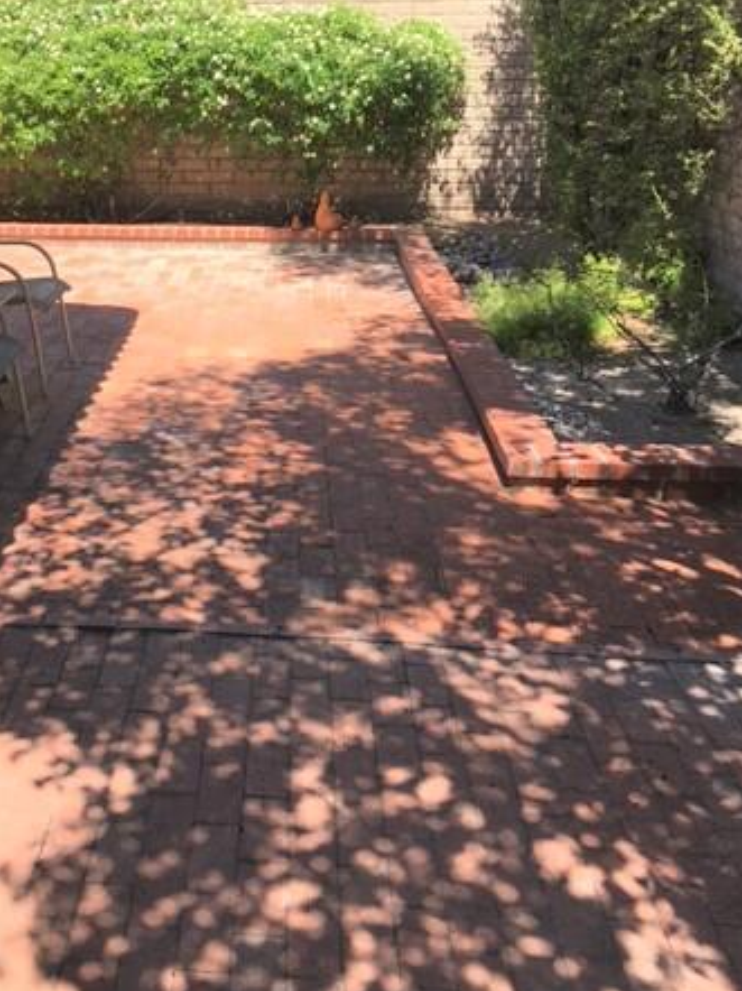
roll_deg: +0.4
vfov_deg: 44.1
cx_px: 211
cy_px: 321
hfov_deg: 33.8
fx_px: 1202
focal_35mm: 42
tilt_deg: -12.4
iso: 25
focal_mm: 4.15
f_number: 2.2
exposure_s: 1/836
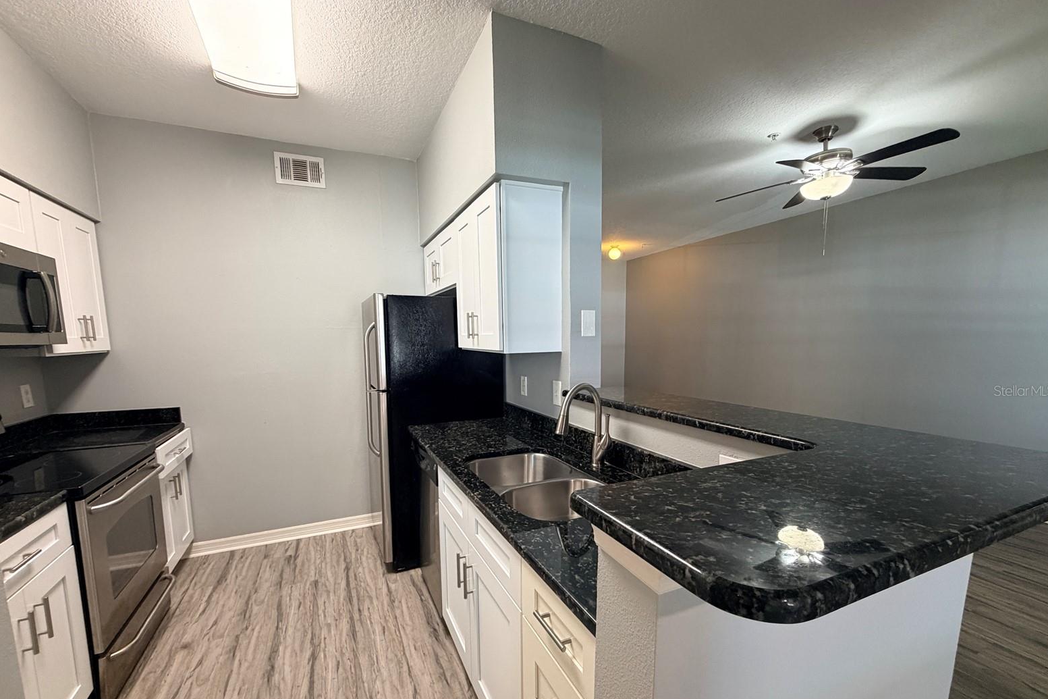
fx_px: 437
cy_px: 390
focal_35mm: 15
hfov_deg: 100.4
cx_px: 518
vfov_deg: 77.0
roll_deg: +1.0
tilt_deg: -7.3
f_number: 2.2
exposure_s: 1/60
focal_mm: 2.22
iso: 250
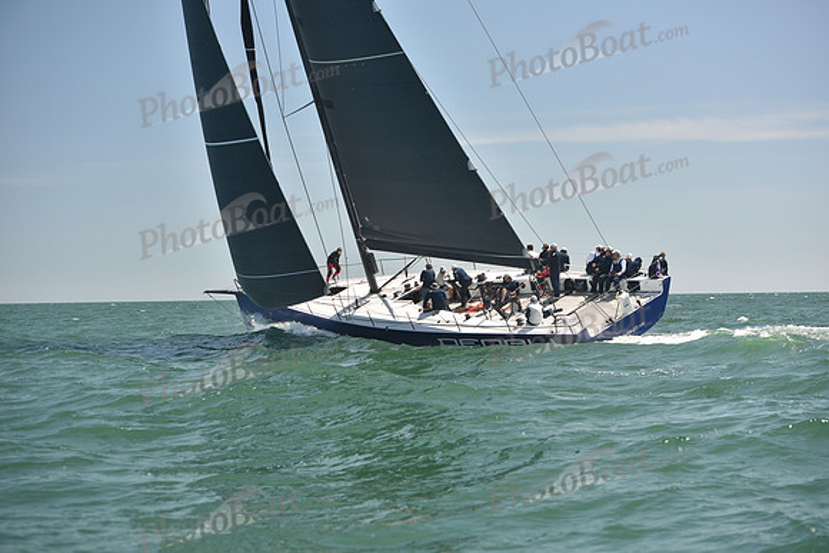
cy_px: 276
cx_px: 414
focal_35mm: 70
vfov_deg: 19.5
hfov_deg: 28.8
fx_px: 1612
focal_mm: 70
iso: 250
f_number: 4
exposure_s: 1/800
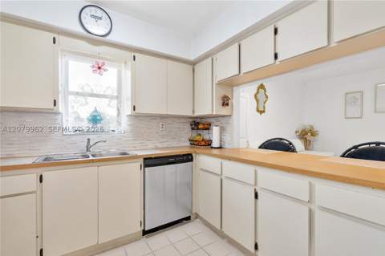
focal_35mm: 16
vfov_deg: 73.6
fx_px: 171
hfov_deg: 96.8
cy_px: 128
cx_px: 192
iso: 800
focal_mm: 16
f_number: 8
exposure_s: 1/20
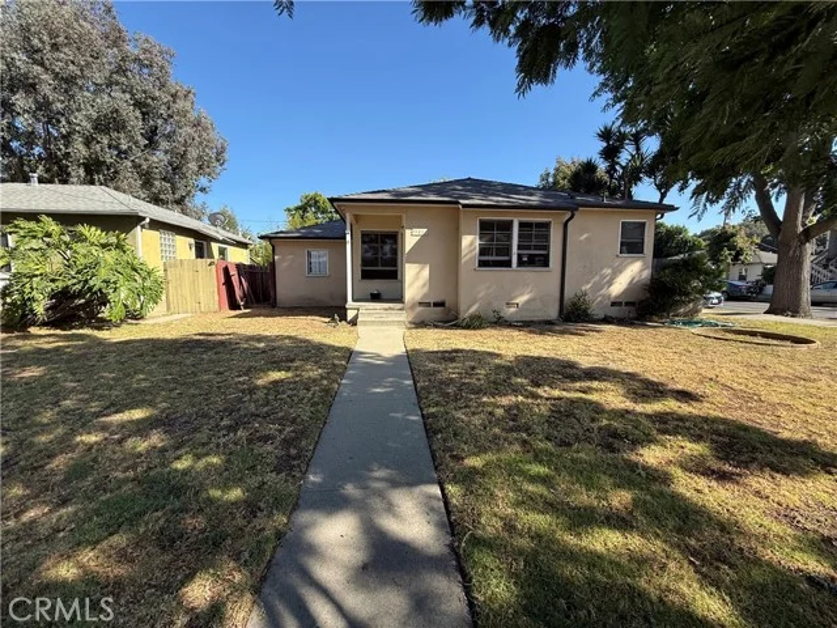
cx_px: 418
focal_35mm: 14
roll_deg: -0.8
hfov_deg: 102.1
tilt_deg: -5.8
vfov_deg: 85.7
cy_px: 314
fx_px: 339
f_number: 2.2
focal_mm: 2.22
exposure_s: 1/751
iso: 50
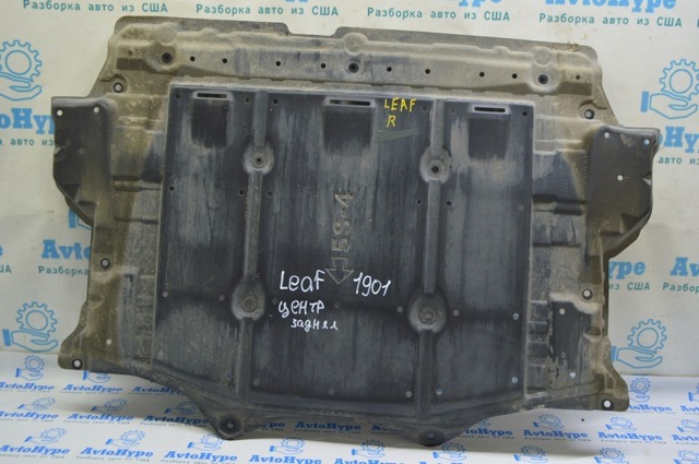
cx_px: 350
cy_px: 232
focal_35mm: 33
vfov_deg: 39.9
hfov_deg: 57.3
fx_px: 640
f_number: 5.6
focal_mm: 22
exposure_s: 1/20
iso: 400
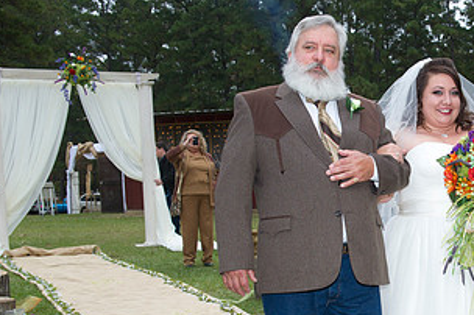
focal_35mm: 61
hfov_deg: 31.3
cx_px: 432
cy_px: 248
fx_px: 802
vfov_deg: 21.9
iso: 800
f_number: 8
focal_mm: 32
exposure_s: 1/160
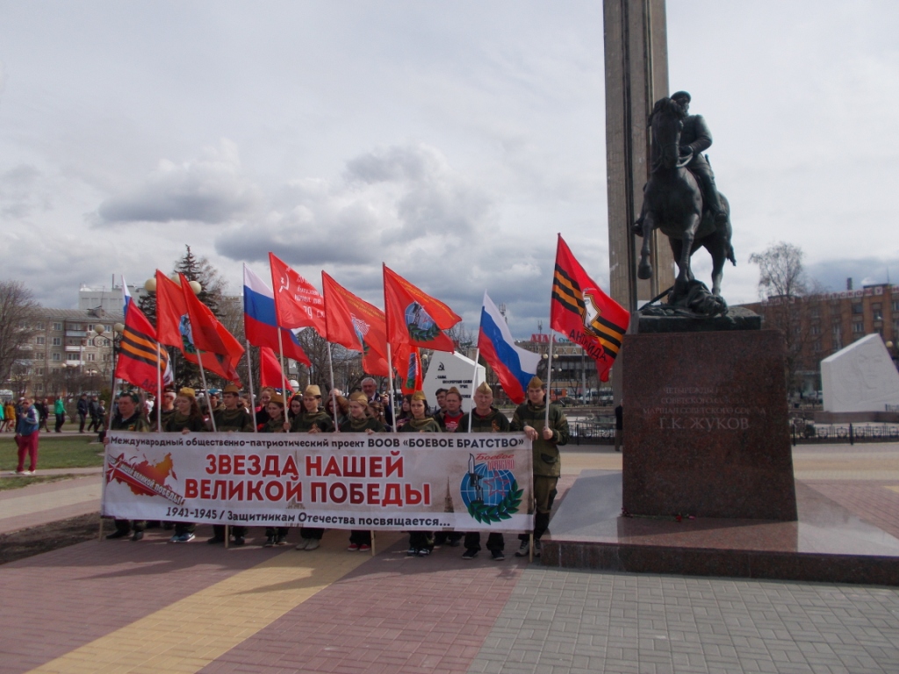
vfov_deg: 53.1
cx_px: 450
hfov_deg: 67.3
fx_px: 675
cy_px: 337
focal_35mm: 26
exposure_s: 1/320
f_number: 8
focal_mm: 4.6
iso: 80
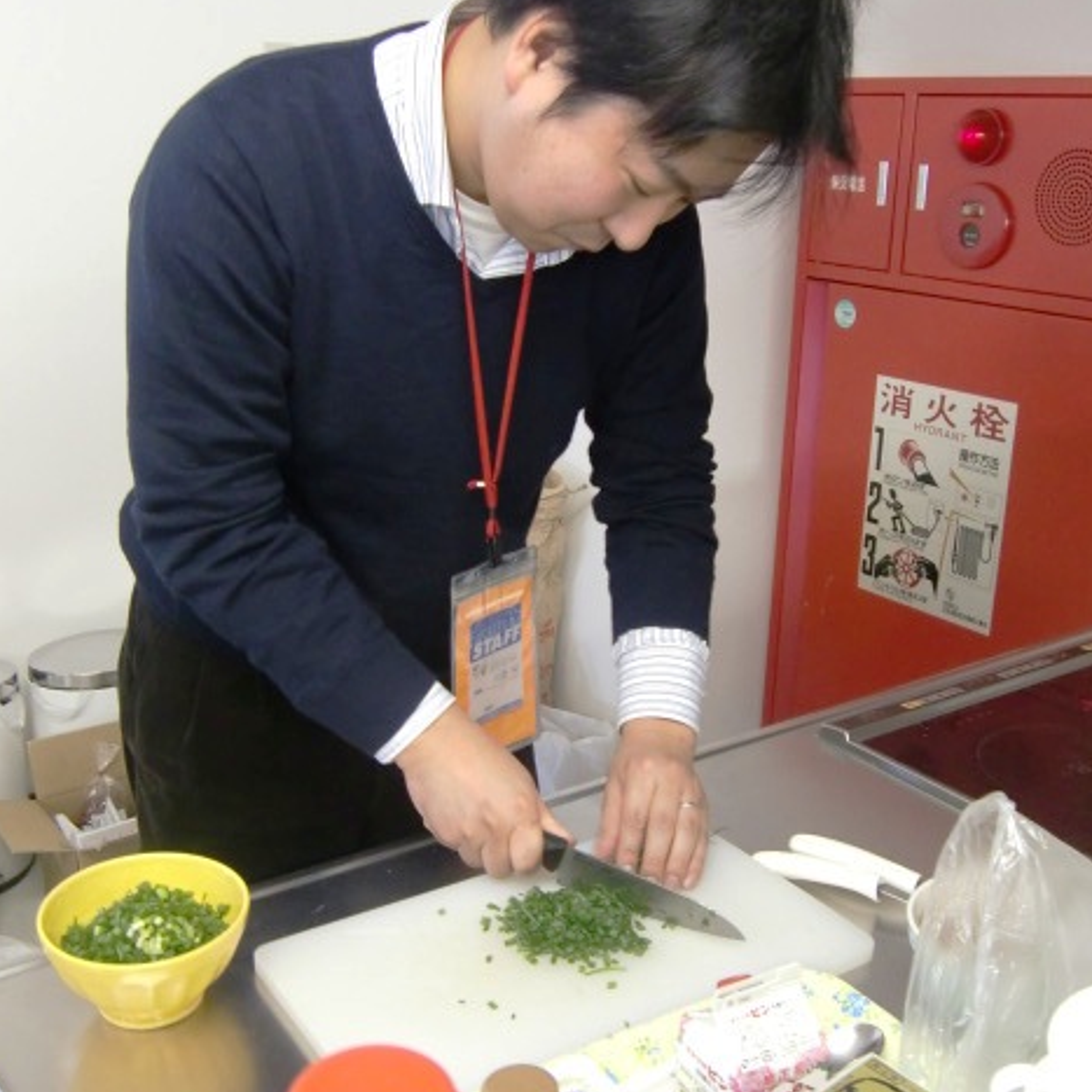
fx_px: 1428
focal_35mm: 40
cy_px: 531
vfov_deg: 41.9
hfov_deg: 41.9
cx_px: 535
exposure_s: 1/30
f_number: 2.7
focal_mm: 5.8
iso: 400
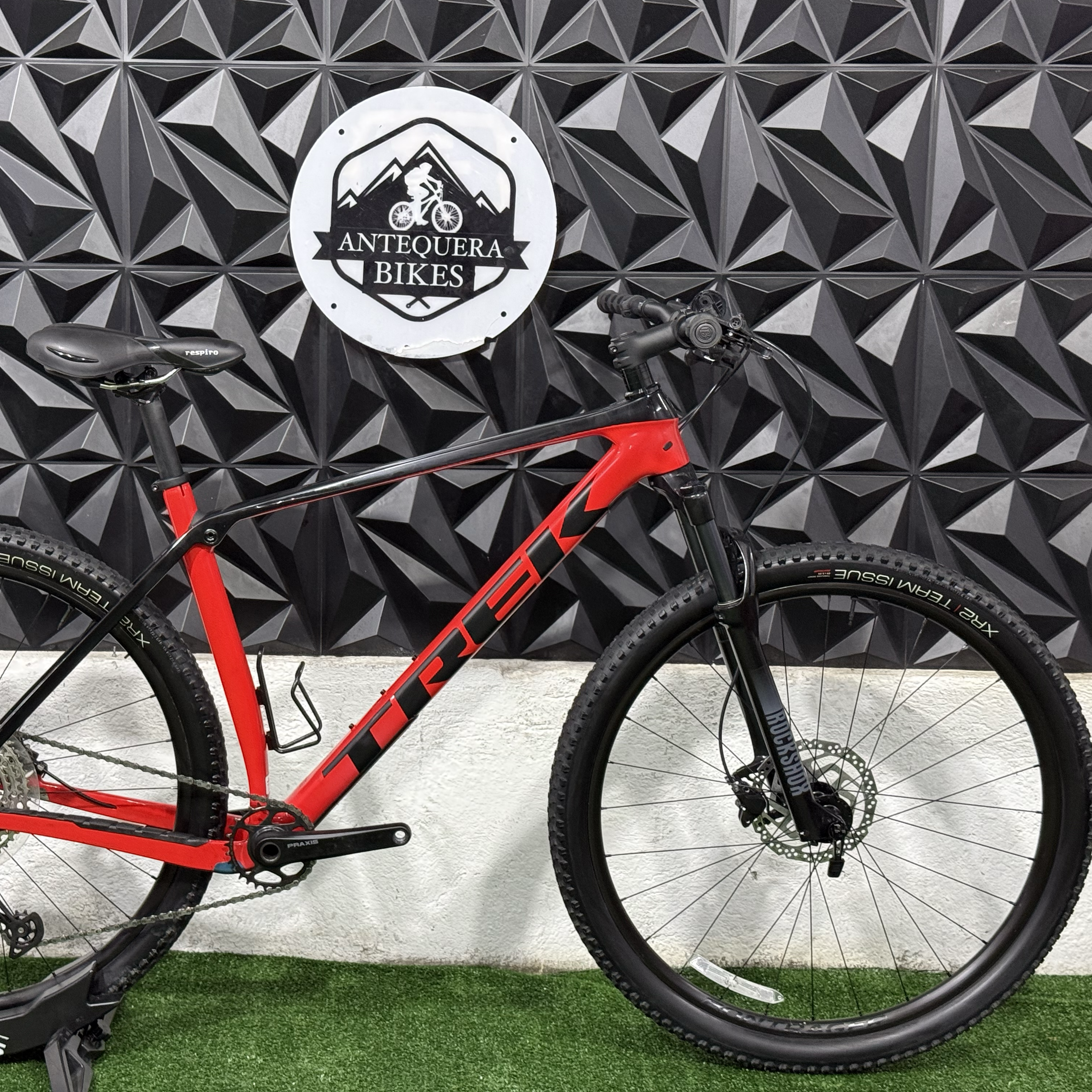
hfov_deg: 29.9
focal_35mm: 57
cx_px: 383
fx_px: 2034
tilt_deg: -8.5
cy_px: 543
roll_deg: -0.9
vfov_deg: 30.0
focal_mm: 6.76
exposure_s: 1/60
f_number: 1.78
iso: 200
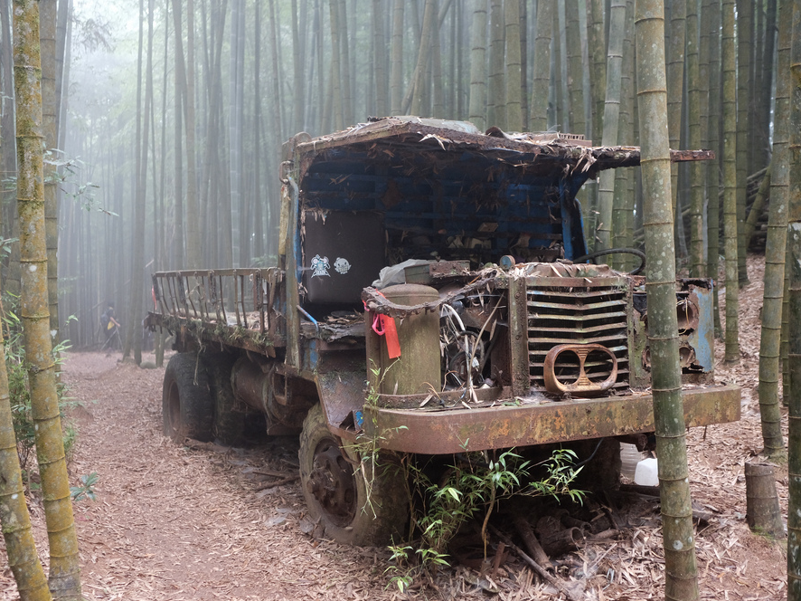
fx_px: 879
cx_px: 384
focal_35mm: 38
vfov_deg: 37.7
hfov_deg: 49.0
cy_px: 301
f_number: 2
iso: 1000
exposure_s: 1/110
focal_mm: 23
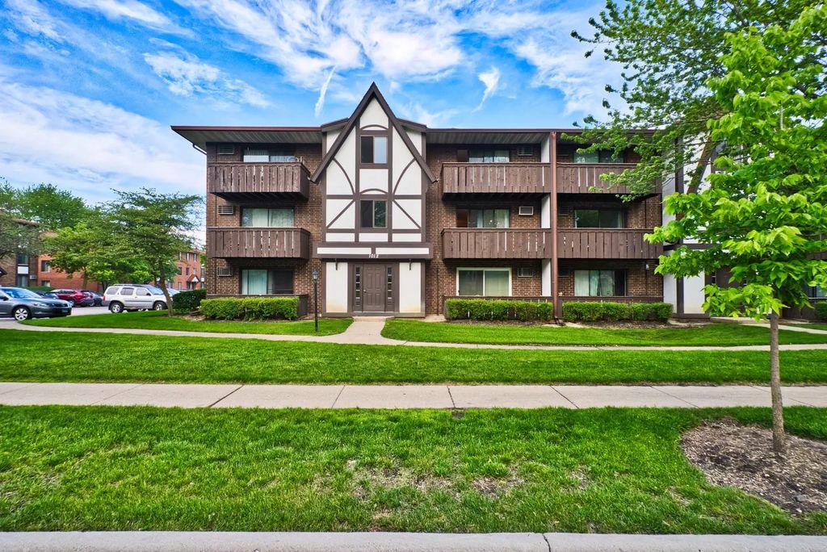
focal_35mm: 18
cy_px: 276
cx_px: 414
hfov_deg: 90.0
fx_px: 414
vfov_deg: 67.5
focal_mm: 18
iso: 800
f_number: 10
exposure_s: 1/250
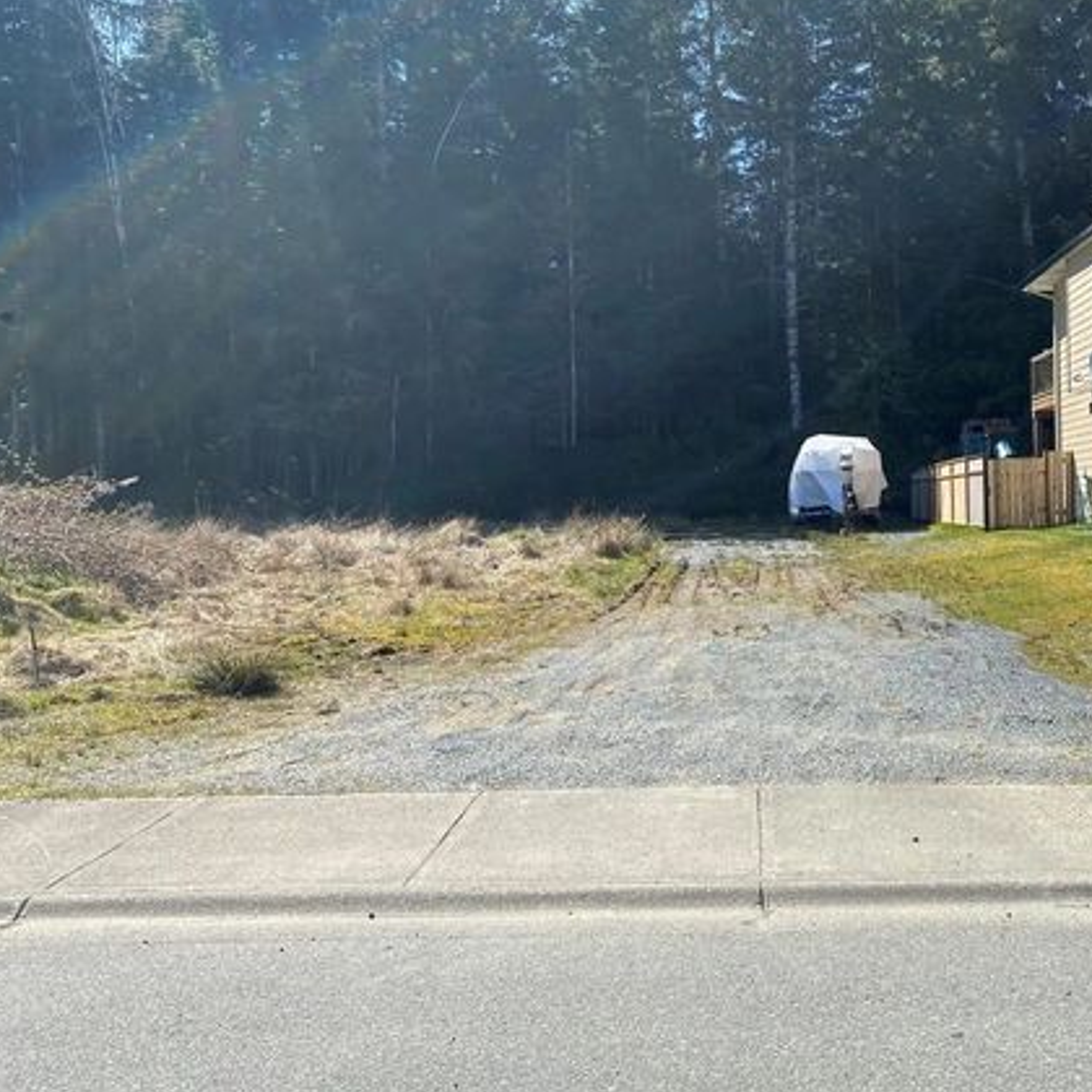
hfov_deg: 46.0
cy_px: 517
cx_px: 777
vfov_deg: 47.2
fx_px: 1249
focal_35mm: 35
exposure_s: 1/1866
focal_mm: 4.25
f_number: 1.8
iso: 32
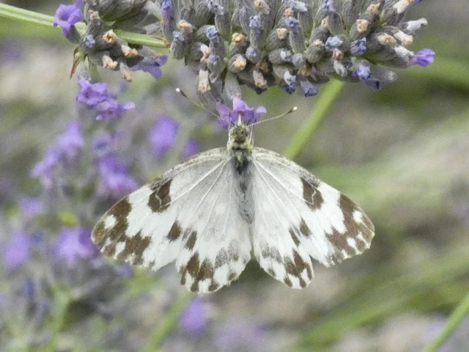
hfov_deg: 6.0
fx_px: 4458
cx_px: 234
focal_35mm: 329
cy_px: 176
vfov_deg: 4.5
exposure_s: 1/1000
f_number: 5.6
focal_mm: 58.9
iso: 2000
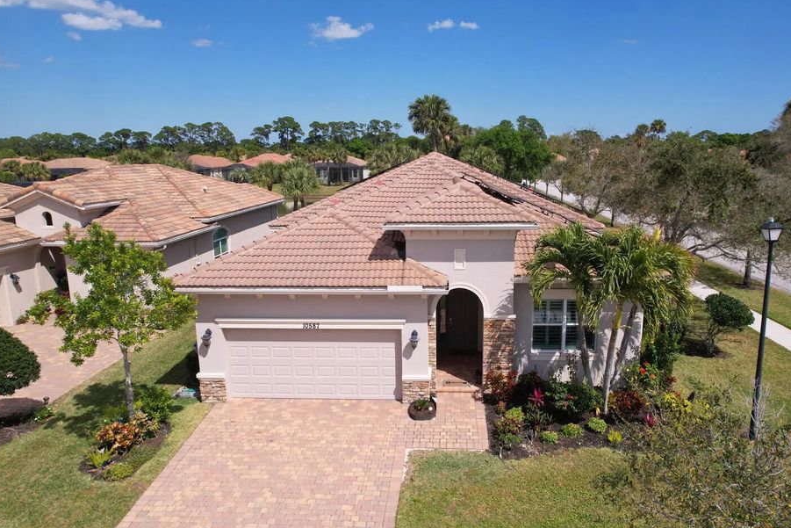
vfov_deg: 51.3
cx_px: 428
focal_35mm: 25
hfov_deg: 71.4
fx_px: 549
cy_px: 267
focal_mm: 8.38
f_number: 2.8
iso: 120
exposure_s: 1/3000
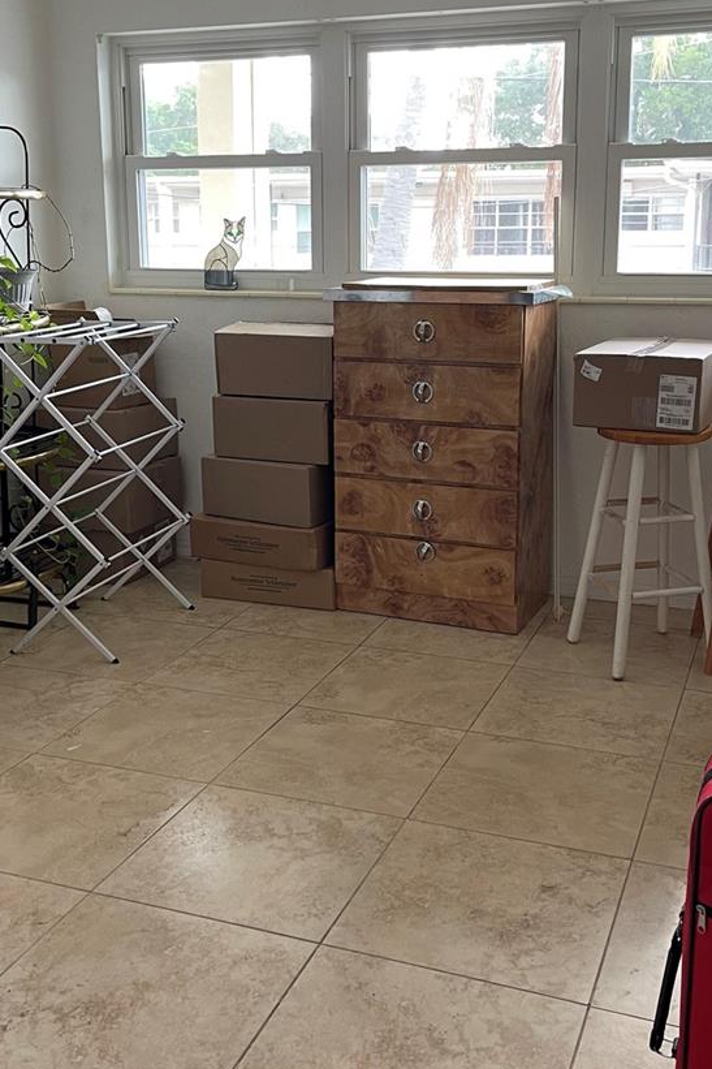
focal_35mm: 38
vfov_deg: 50.5
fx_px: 1128
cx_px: 367
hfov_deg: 35.0
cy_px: 460
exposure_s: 1/60
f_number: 1.6
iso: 160
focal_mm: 5.1
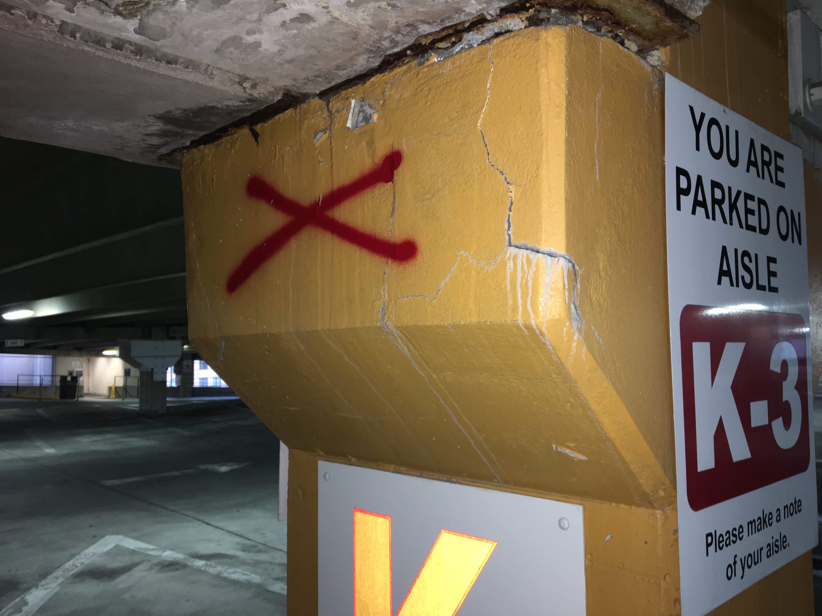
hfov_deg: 61.7
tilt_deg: +4.2
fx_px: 689
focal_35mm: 29
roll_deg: +0.6
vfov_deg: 48.2
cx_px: 411
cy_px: 308
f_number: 2.2
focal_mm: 4.15
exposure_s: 1/16
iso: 50
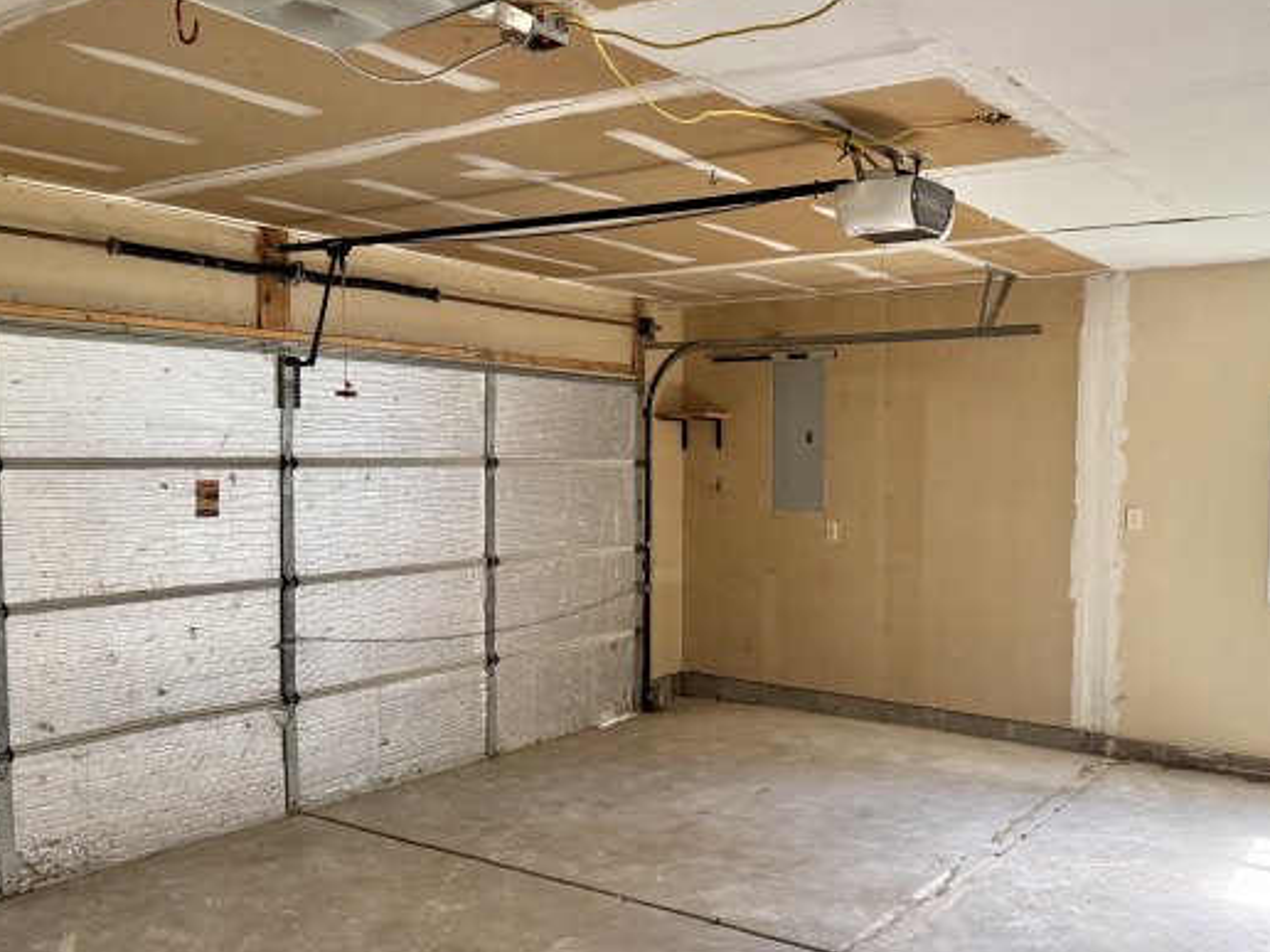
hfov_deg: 57.8
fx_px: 1137
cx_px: 769
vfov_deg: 45.3
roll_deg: -1.5
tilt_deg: -4.2
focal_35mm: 31
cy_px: 544
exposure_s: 1/87
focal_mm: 6.76
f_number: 1.78
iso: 200
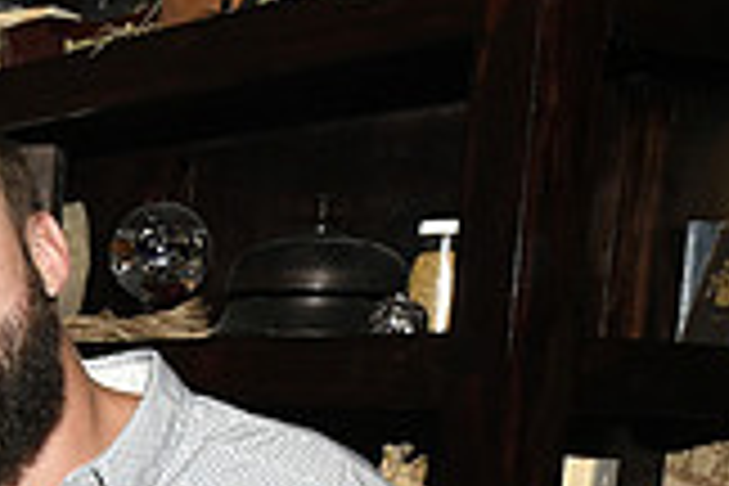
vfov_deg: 13.4
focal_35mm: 93
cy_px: 848
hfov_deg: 19.7
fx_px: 1883
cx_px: -288
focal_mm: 26
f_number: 11
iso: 6400
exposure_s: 1/60
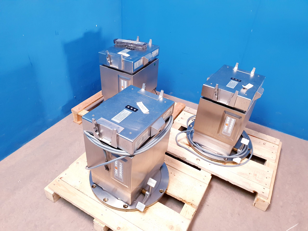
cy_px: 116
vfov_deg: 53.1
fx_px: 231
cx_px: 154
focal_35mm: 26
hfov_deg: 67.3
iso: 320
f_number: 2.4
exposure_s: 1/50
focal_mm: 4.3
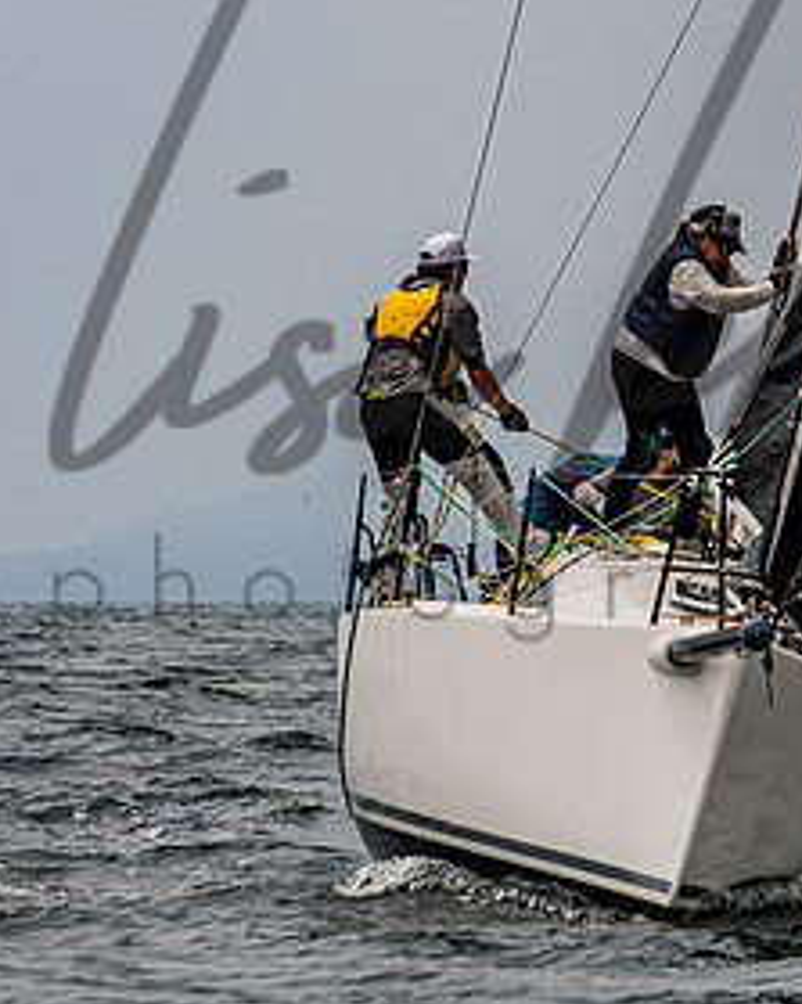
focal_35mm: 504
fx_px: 14962
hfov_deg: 3.1
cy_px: 126
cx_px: 551
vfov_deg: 3.8
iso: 250
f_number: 6.3
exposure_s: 1/2000
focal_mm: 200
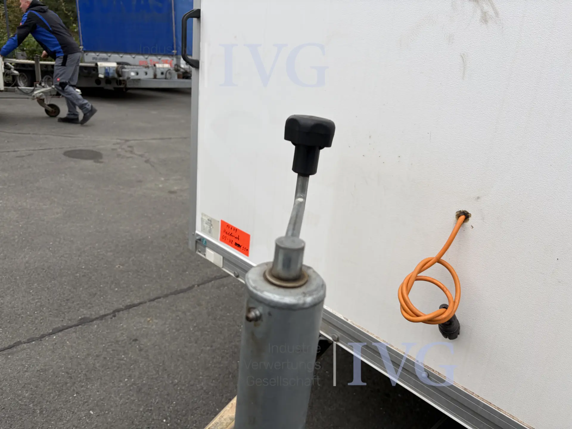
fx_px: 430
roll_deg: -5.9
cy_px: 214
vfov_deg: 53.1
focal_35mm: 26
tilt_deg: -20.2
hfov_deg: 67.3
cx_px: 286
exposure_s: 1/277
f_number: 1.6
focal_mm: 5.96
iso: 40
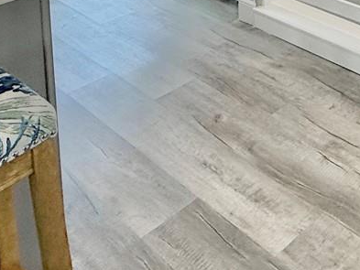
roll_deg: -1.0
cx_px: 415
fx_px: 593
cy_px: -197
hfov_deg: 29.7
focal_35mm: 57
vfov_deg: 19.9
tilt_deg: -5.6
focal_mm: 2.22
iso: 64
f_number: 2.2
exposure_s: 1/166
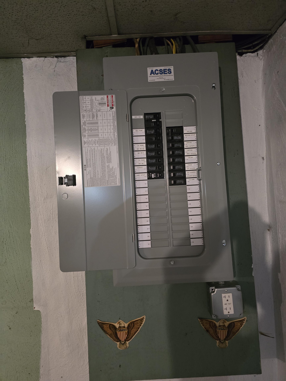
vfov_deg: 73.9
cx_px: 143
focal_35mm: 23
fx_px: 253
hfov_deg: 58.9
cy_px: 190
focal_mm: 6.3
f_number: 1.7
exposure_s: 1/60
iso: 1250
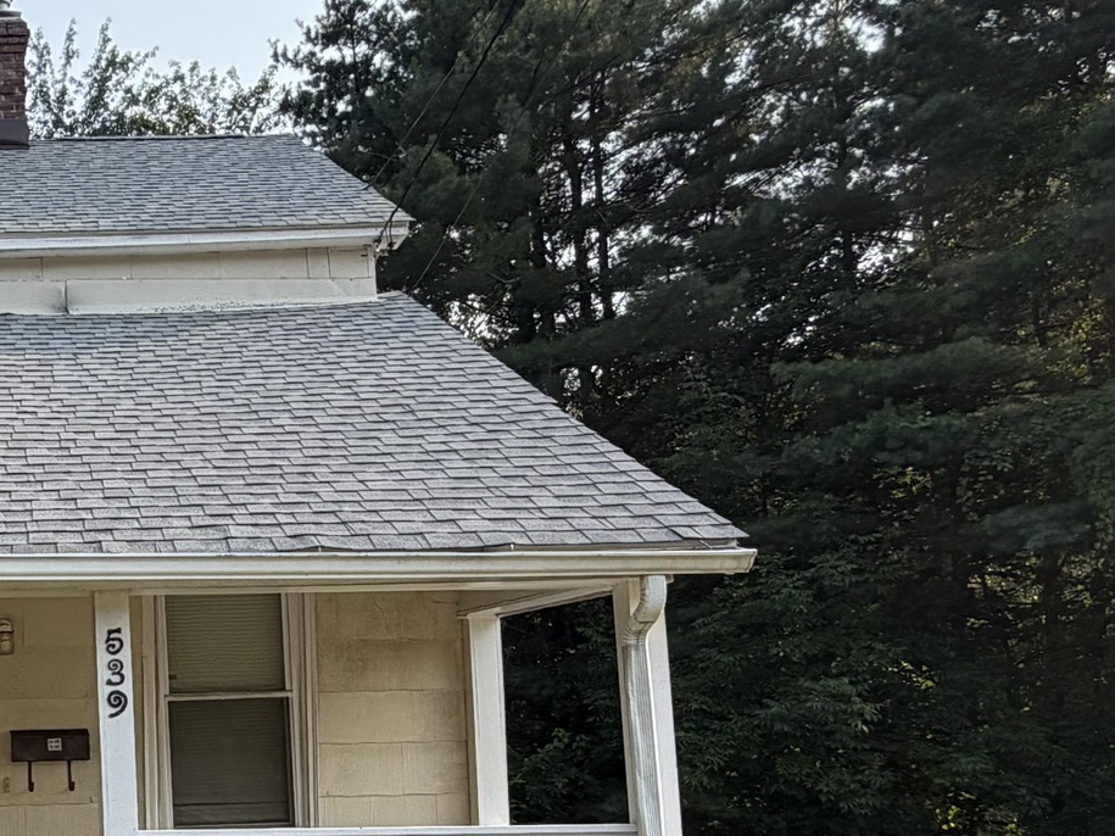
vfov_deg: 29.6
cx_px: -96
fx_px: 1514
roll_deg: +1.8
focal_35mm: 47
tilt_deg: +3.1
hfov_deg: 35.0
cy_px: 757
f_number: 2.2
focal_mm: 2.22
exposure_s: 1/559
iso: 40
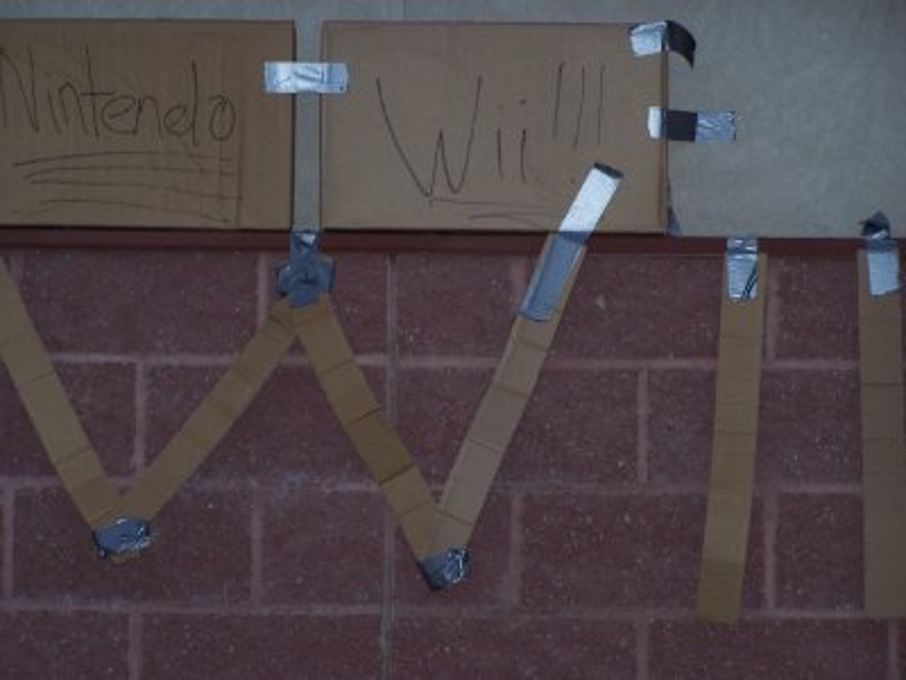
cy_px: 340
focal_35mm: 169
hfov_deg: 11.7
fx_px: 4423
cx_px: 453
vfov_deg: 8.8
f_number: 3.2
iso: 140
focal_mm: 28
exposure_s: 1/125
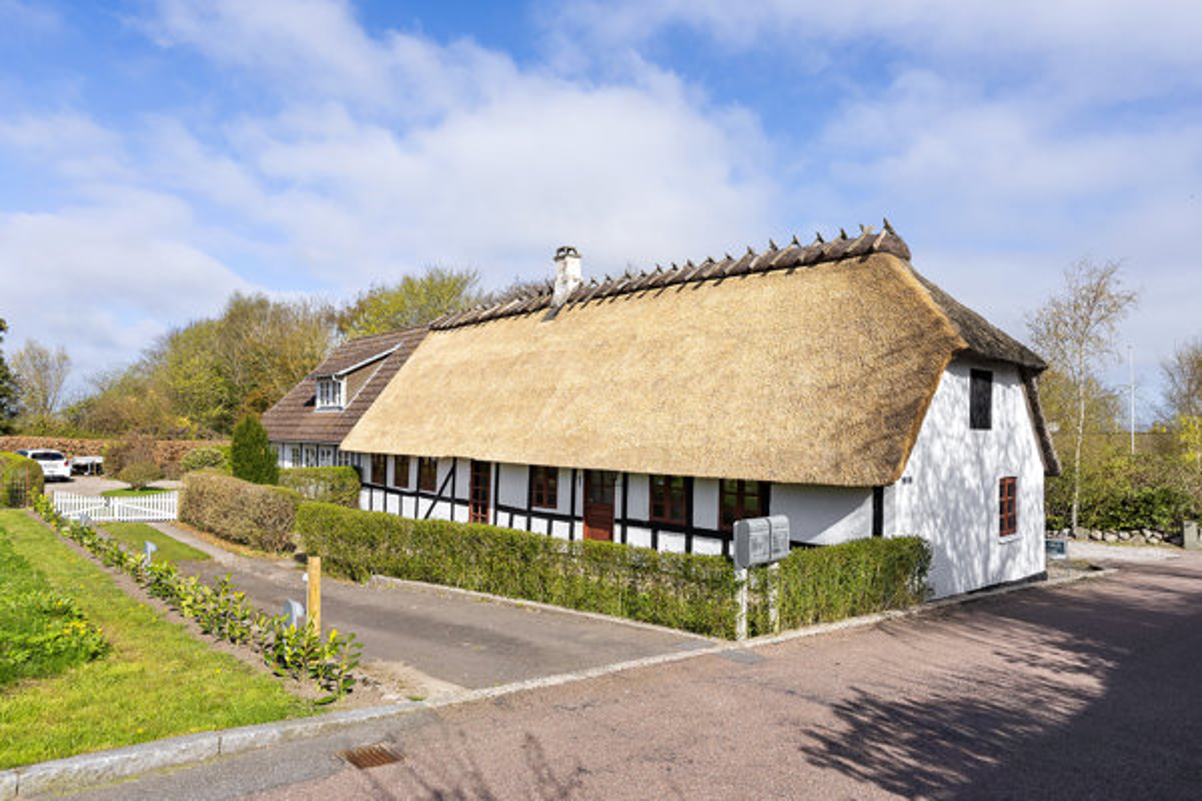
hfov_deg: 78.6
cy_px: 400
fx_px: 734
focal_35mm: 22
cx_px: 601
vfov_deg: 57.2
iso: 200
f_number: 8
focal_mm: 22
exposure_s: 1/320
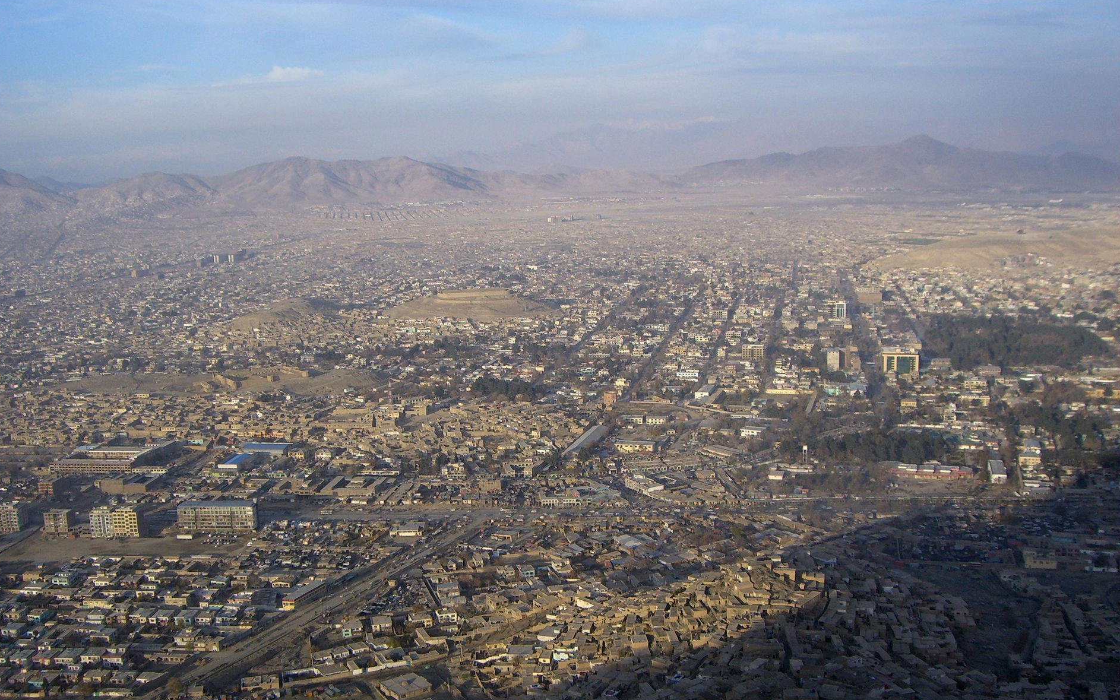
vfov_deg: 31.3
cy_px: 354
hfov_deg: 48.2
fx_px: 1252
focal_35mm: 41
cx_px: 552
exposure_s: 1/400
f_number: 4.3
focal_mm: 6.2
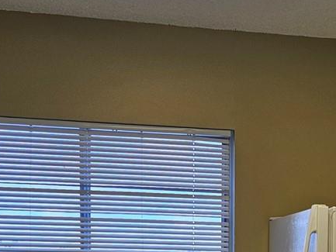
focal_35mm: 85
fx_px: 825
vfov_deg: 16.4
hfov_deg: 22.6
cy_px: 333
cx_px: 286
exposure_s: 1/120
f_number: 1.8
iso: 50
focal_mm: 5.4
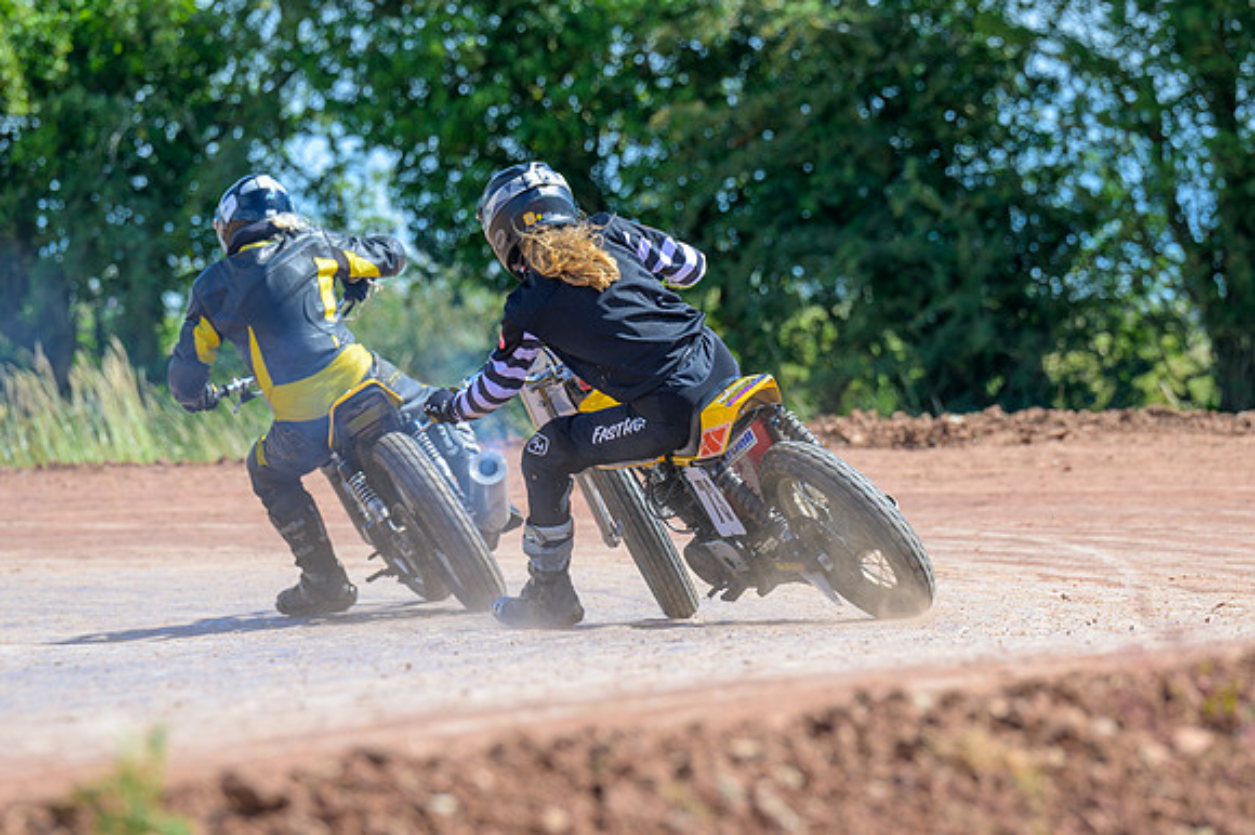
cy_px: 418
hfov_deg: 6.9
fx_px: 10452
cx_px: 628
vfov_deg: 4.6
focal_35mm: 300
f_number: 4
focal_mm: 200
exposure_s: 1/500
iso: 140
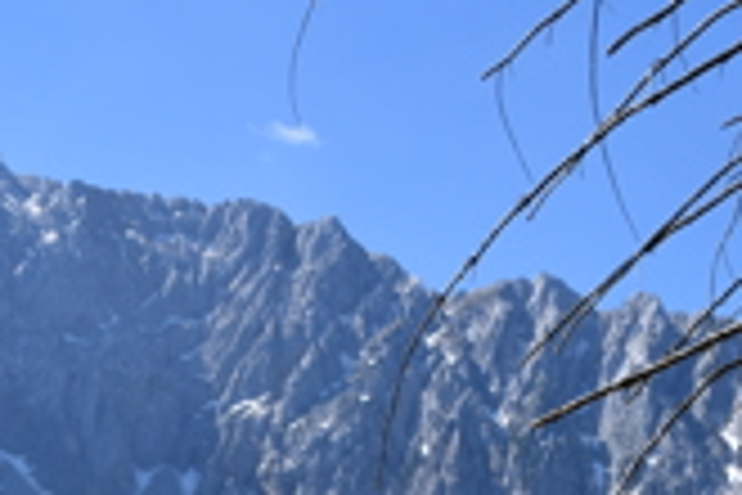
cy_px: 551
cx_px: -4
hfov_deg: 17.8
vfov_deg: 12.0
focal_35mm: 112
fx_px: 2308
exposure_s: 1/250
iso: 100
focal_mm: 22
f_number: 8
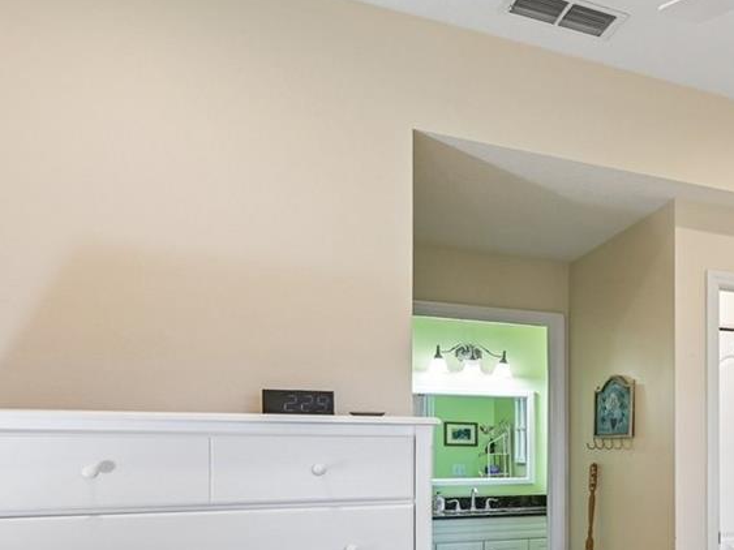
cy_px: 460
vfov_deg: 32.9
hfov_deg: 32.2
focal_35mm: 42
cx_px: 979
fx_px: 898
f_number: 8
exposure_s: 1/13
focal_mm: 15.5
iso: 400
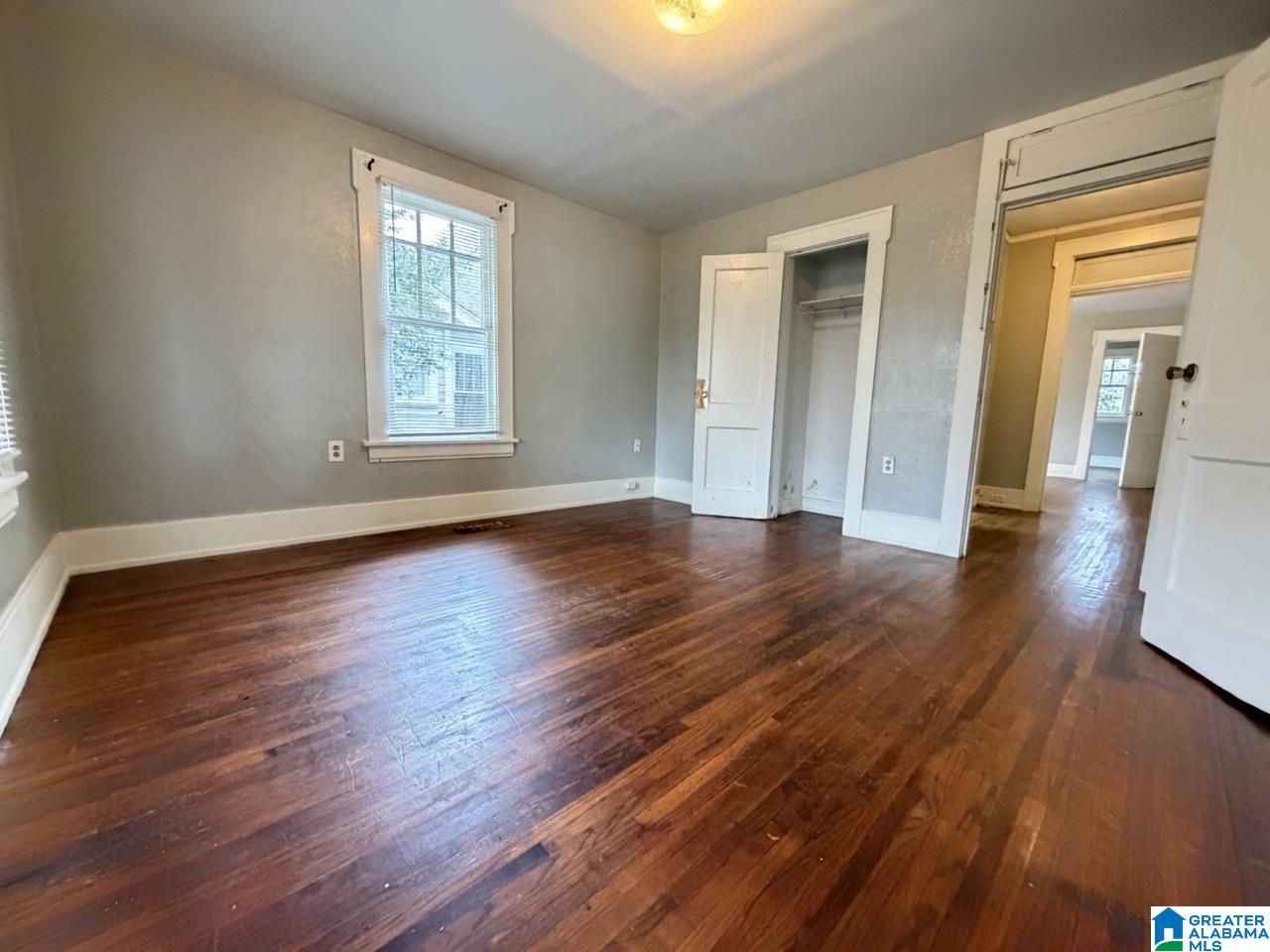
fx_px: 514
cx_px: 635
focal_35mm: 14
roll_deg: -1.4
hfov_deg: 102.1
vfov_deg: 85.7
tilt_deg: -7.4
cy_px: 476
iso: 1000
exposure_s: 1/60
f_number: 2.2
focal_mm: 2.22
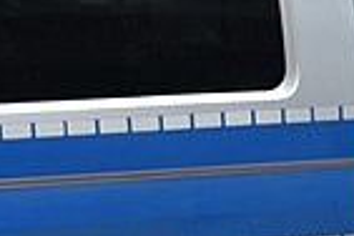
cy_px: 171
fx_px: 5319
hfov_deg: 3.7
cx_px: -698
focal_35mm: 541
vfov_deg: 2.5
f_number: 4.5
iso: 400
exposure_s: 1/80
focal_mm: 85
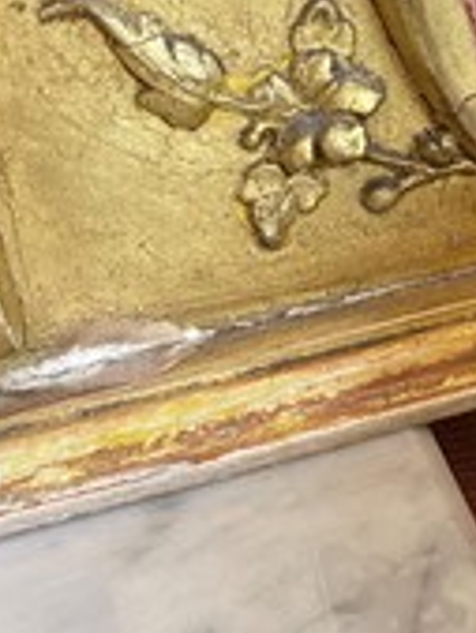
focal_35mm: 59
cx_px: 450
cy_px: 191
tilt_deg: -23.6
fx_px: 1080
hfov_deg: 24.0
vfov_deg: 32.3
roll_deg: +7.4
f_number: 1.6
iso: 400
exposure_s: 1/50
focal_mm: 5.1
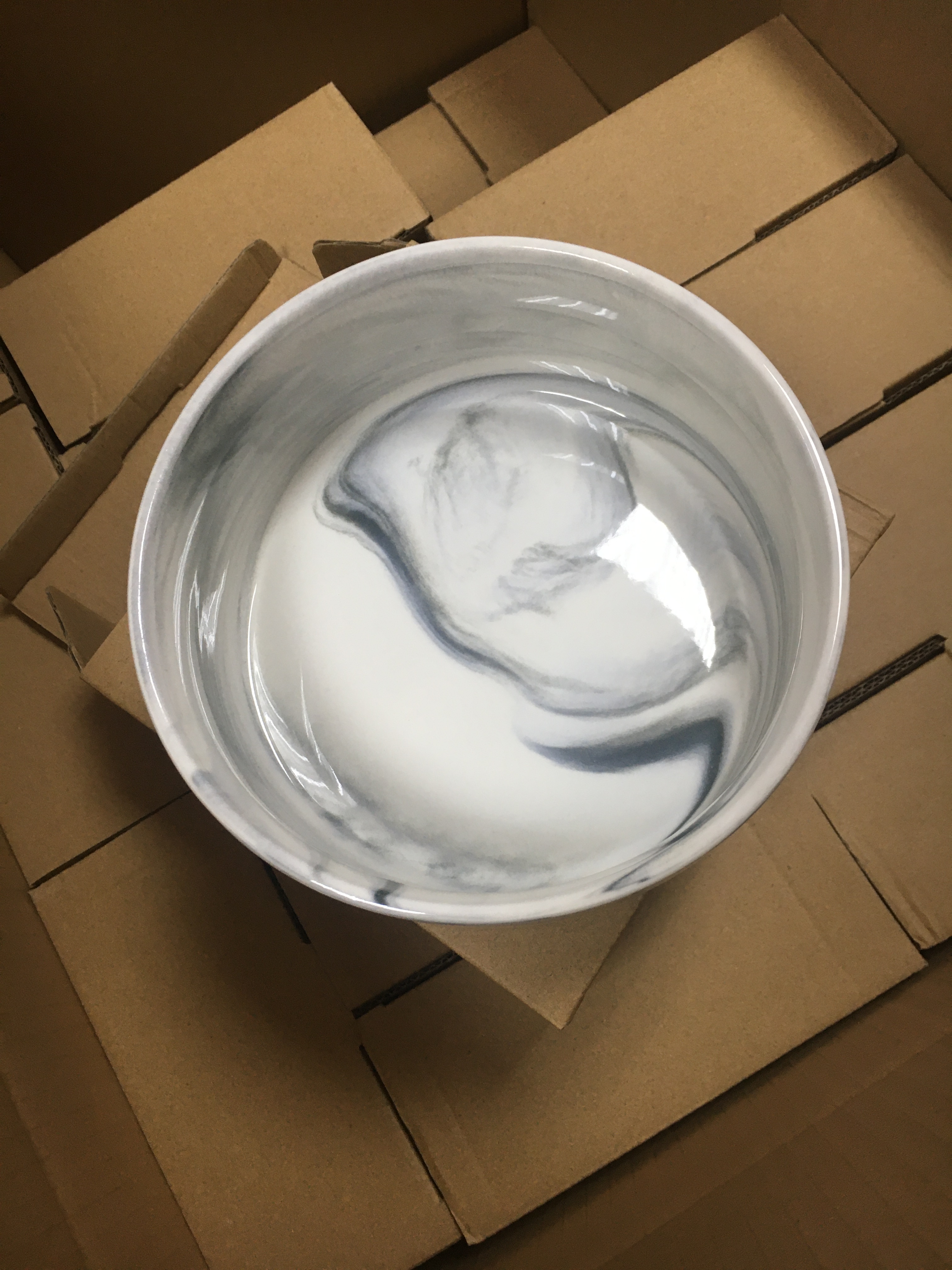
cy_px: 635
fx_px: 1063
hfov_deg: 48.2
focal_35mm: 29
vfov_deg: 61.7
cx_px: 476
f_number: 2.2
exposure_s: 1/33
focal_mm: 4.15
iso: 100
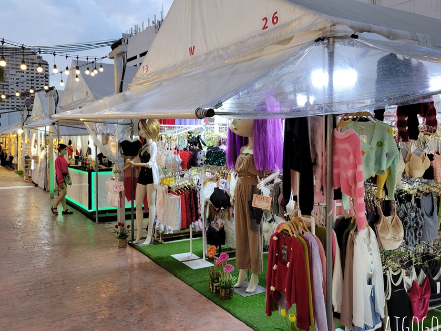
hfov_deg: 58.0
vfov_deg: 45.4
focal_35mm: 31
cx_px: 181
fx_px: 395
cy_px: 147
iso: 200
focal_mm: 5.4
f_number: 1.8
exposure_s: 1/100
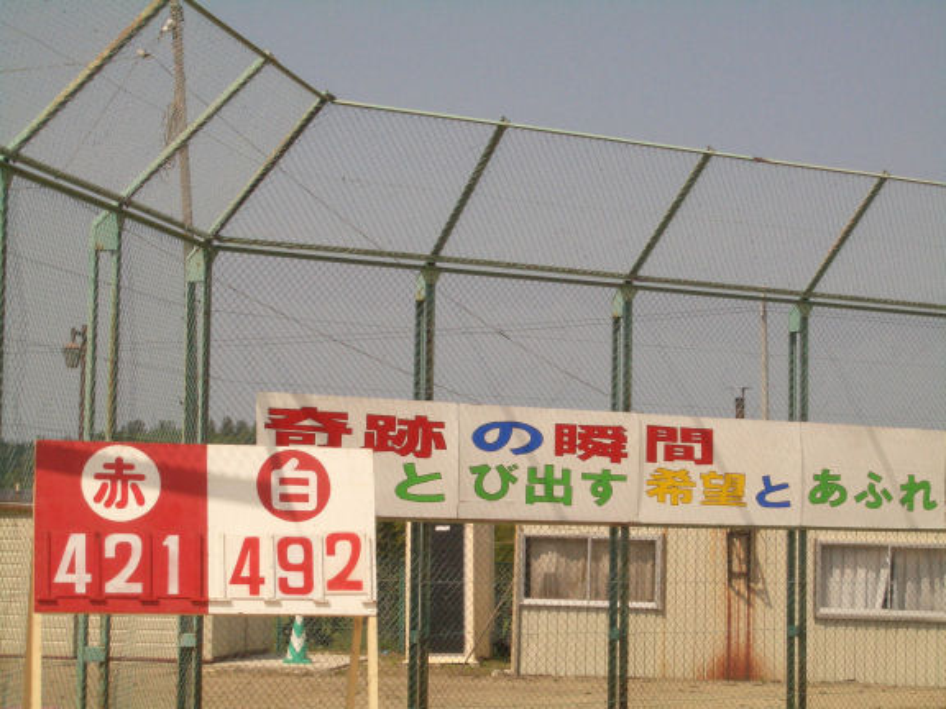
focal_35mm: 88
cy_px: 354
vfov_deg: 16.8
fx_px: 2405
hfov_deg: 22.3
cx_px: 473
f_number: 7
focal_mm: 14.6
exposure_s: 1/1000
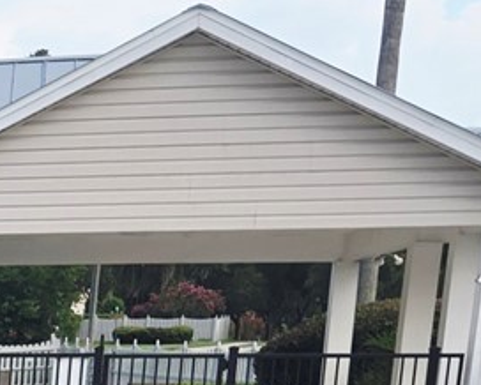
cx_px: -548
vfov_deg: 10.8
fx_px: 1880
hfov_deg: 12.4
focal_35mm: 132
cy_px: 747
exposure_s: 1/1000
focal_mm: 5.4
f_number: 1.8
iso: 25
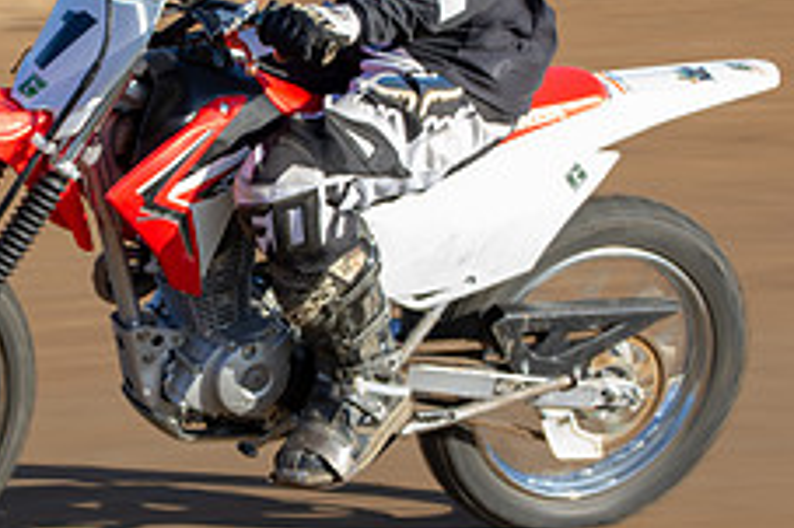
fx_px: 6590
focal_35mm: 299
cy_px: 44
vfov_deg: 4.6
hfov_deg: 6.9
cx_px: 101
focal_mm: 78
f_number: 7.1
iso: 200
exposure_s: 1/200
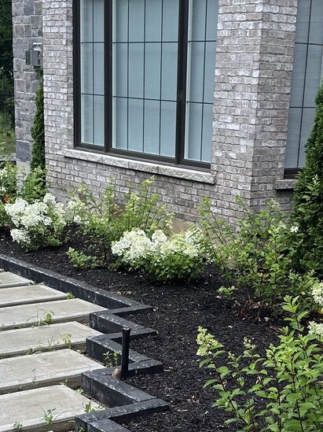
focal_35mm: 70
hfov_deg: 21.0
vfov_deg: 27.2
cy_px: 353
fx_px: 872
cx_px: 195
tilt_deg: -15.2
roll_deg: -2.8
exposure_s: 1/398
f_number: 1.78
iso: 80
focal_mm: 6.86
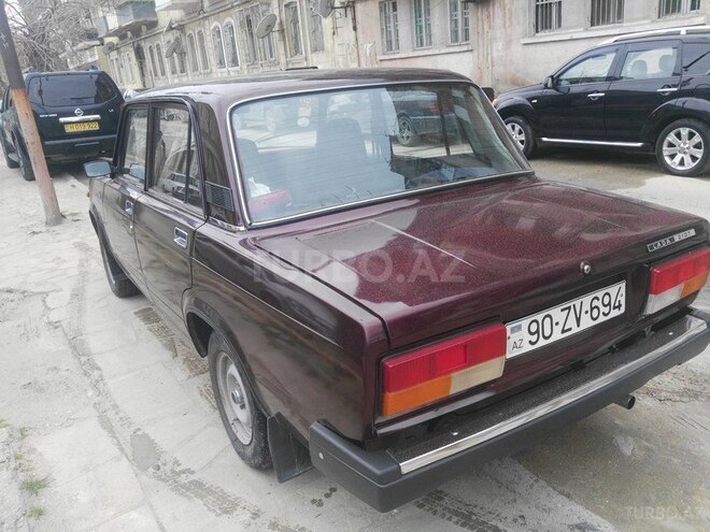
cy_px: 266
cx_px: 355
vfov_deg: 49.7
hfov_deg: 63.4
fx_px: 574
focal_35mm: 28
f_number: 2
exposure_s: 1/120
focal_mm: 2.96
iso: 80
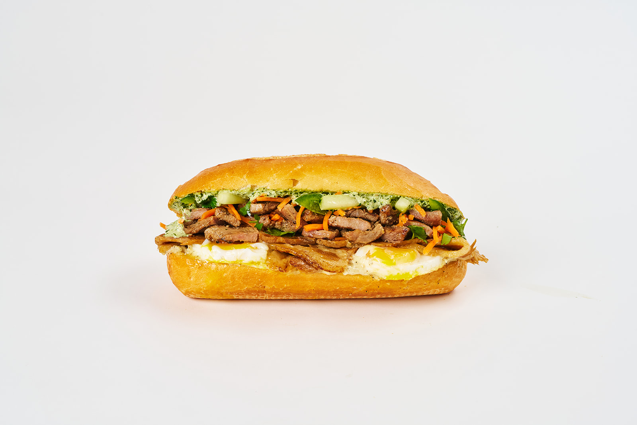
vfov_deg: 28.7
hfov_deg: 41.9
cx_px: 318
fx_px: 832
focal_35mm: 47
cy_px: 212
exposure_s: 1/125
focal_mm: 47
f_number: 13
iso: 250
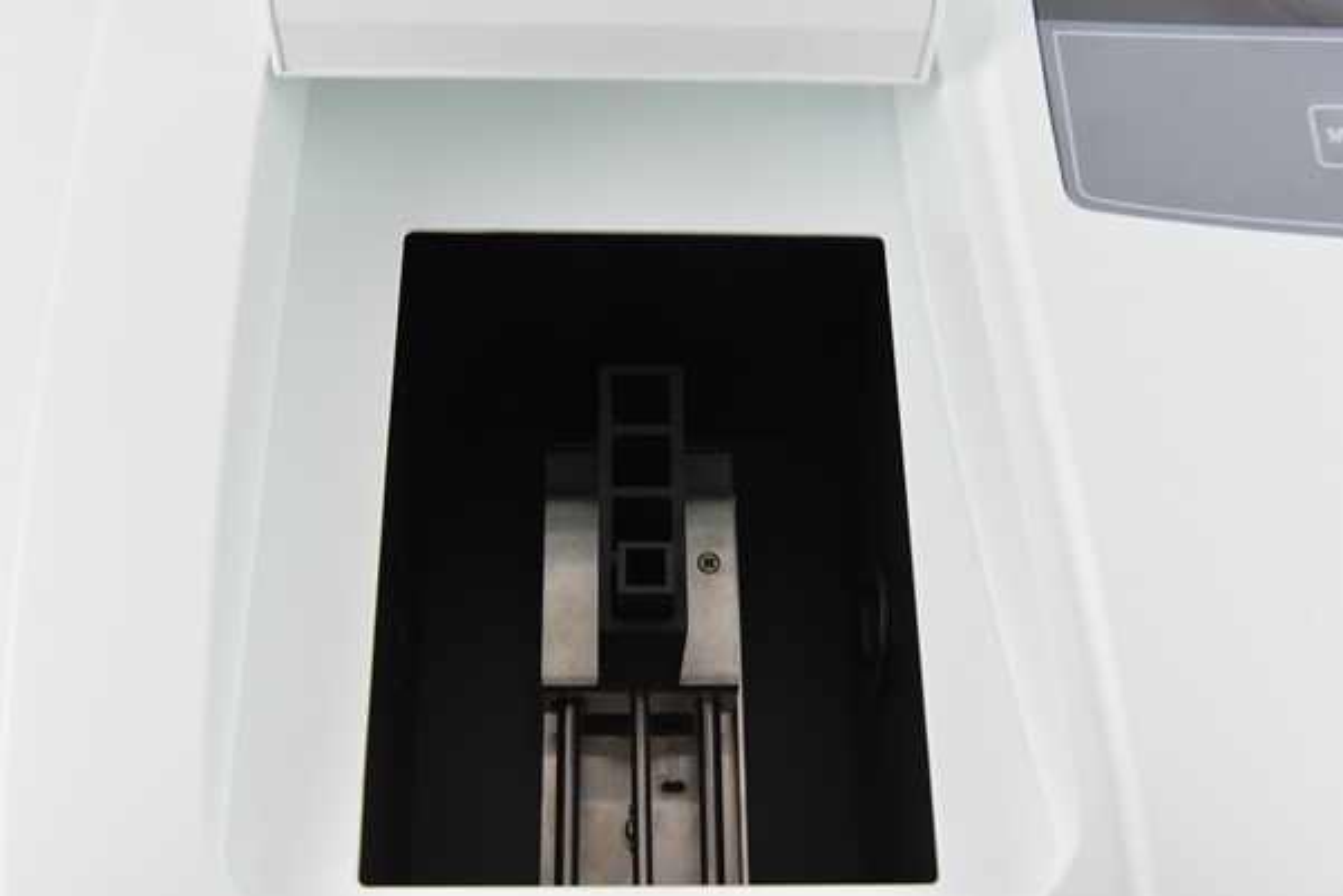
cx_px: 672
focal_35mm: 46
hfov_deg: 42.7
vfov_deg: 29.3
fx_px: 1716
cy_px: 448
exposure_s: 1/200
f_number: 7.1
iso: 2500
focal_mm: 46
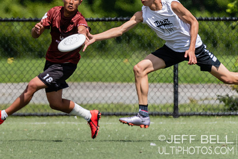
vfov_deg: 1.0
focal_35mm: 1333
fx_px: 8815
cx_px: 10
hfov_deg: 1.5
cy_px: 71
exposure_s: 1/2000
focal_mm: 400
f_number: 4
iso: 280
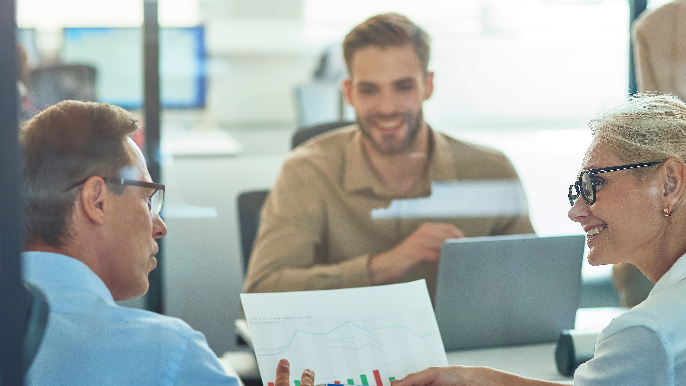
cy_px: 194
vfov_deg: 9.9
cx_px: 357
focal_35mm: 123
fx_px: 2237
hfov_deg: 17.4
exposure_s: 1/200
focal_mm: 85
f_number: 2.5
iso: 250
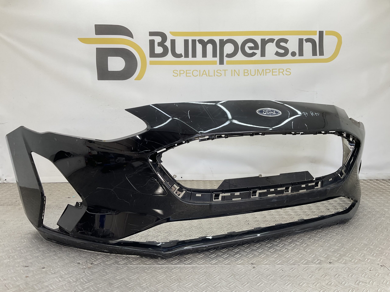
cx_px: 195
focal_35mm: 29
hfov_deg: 61.7
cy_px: 146
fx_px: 327
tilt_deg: -8.3
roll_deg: -0.1
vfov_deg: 48.2
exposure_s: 1/130
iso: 16
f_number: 1.8
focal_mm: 3
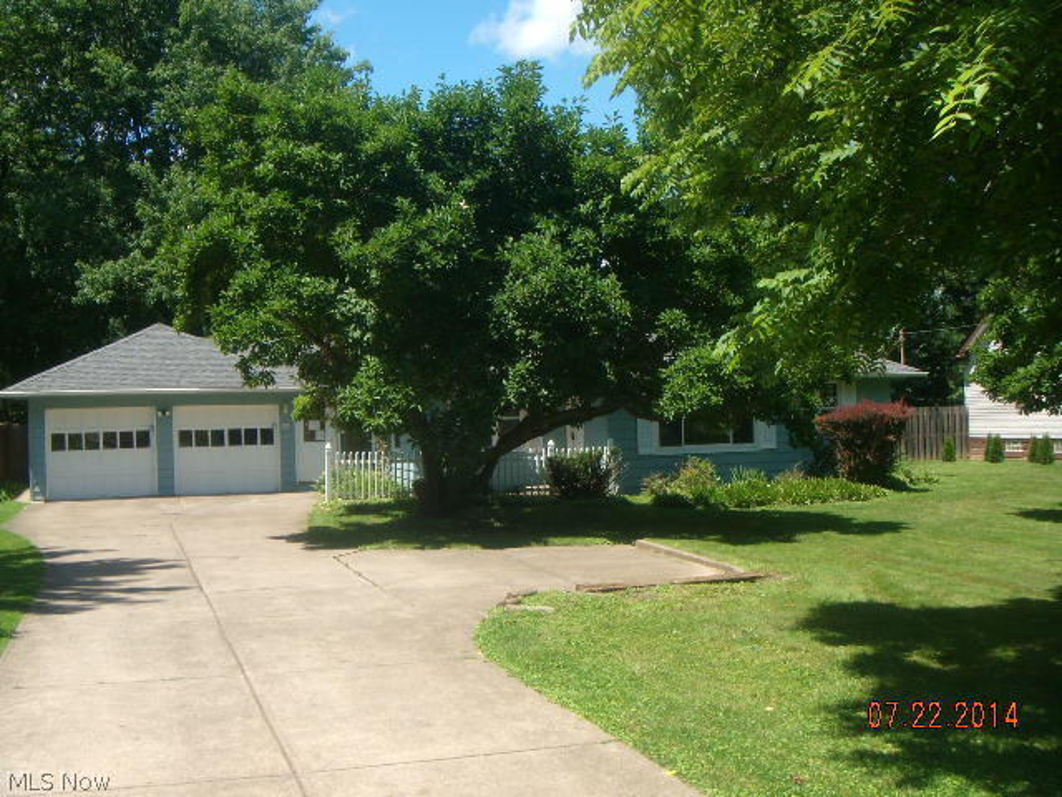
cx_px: 531
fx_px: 1166
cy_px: 398
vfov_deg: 37.7
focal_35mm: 38
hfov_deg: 49.0
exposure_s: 1/213
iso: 64
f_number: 5.7
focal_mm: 6.4
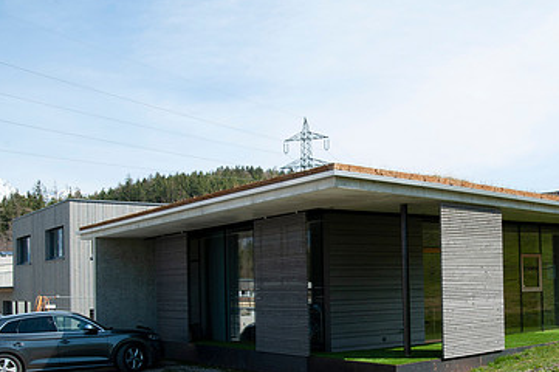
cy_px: 267
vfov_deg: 29.5
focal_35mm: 45
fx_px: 698
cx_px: 358
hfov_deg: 43.2
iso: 200
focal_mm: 28
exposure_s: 1/250
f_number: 11
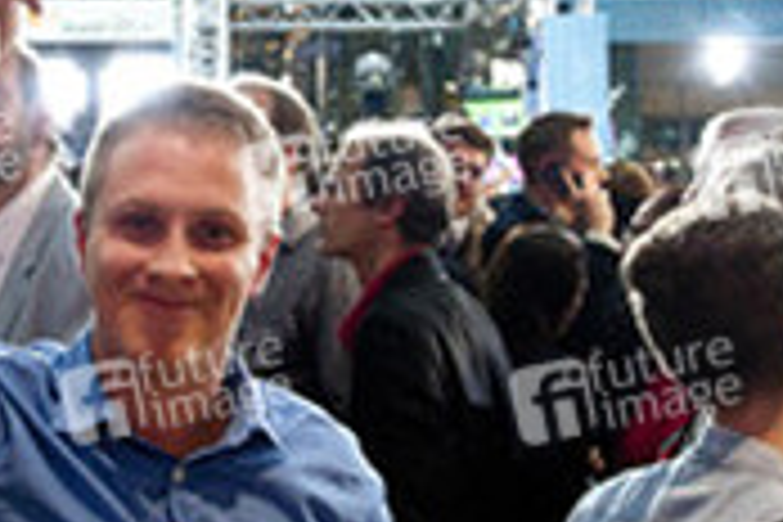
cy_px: 54
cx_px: 234
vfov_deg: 16.8
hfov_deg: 25.2
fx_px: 1740
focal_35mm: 80
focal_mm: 31
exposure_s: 1/100
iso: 1600
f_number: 5.6
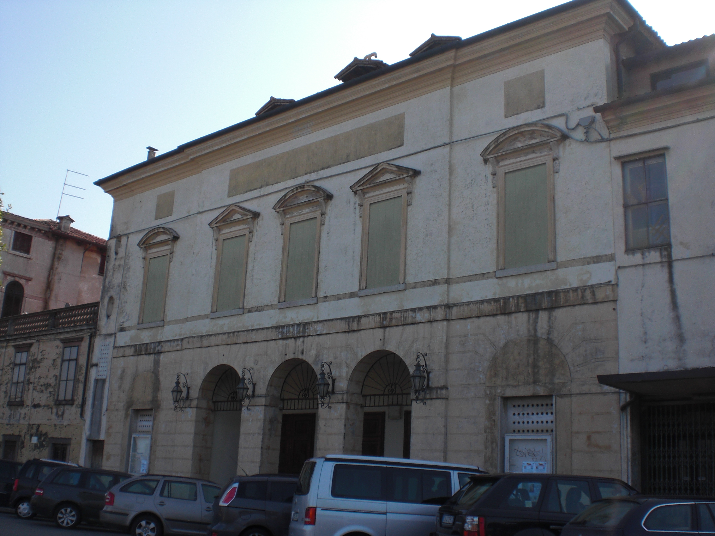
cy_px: 268
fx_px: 785
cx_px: 358
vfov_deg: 37.7
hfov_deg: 49.0
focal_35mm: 38
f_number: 5.6
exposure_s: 1/200
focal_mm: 6.3
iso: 64
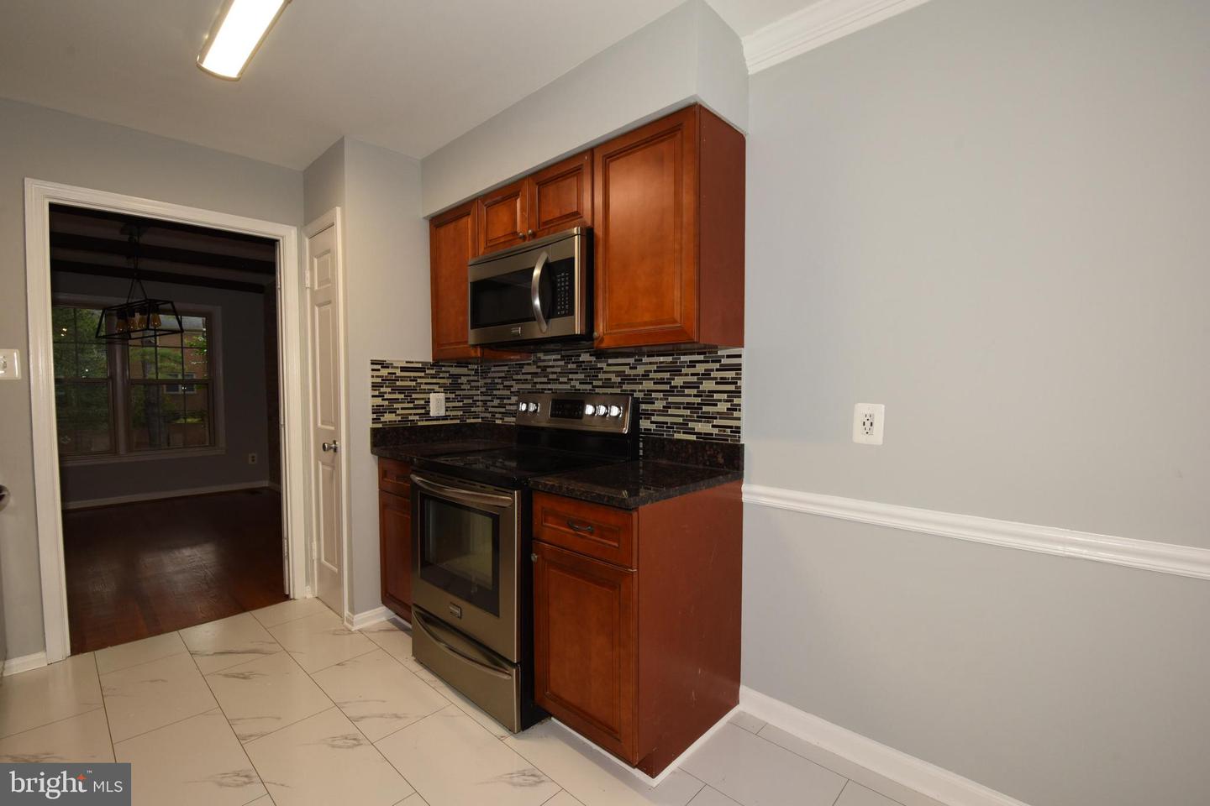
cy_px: 403
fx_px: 504
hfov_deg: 100.4
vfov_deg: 77.3
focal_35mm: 15
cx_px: 605
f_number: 8
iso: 1250
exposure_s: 1/60
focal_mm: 15
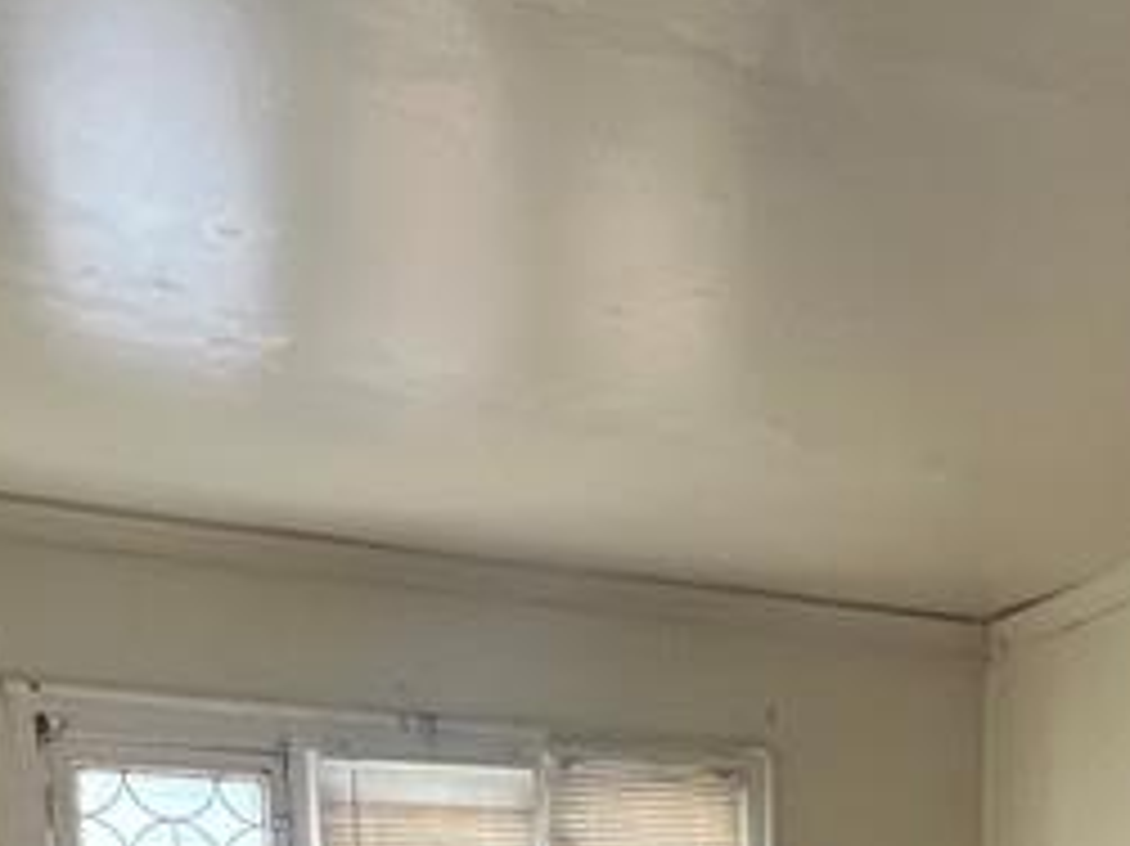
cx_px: 765
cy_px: 1490
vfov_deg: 20.3
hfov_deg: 35.8
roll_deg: +0.4
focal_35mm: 53
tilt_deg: -11.3
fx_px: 1729
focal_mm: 1.57
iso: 320
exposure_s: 1/60
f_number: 1.8
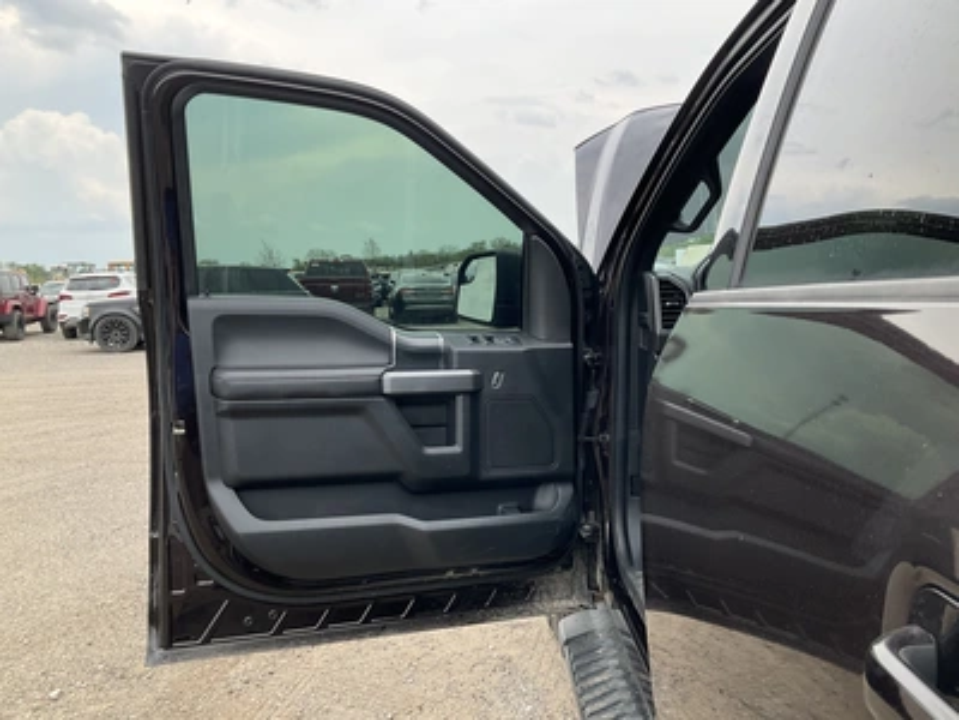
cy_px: 360
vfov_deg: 48.2
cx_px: 480
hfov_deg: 61.7
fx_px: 803
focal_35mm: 29
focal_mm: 3
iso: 25
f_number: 1.8
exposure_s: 1/435
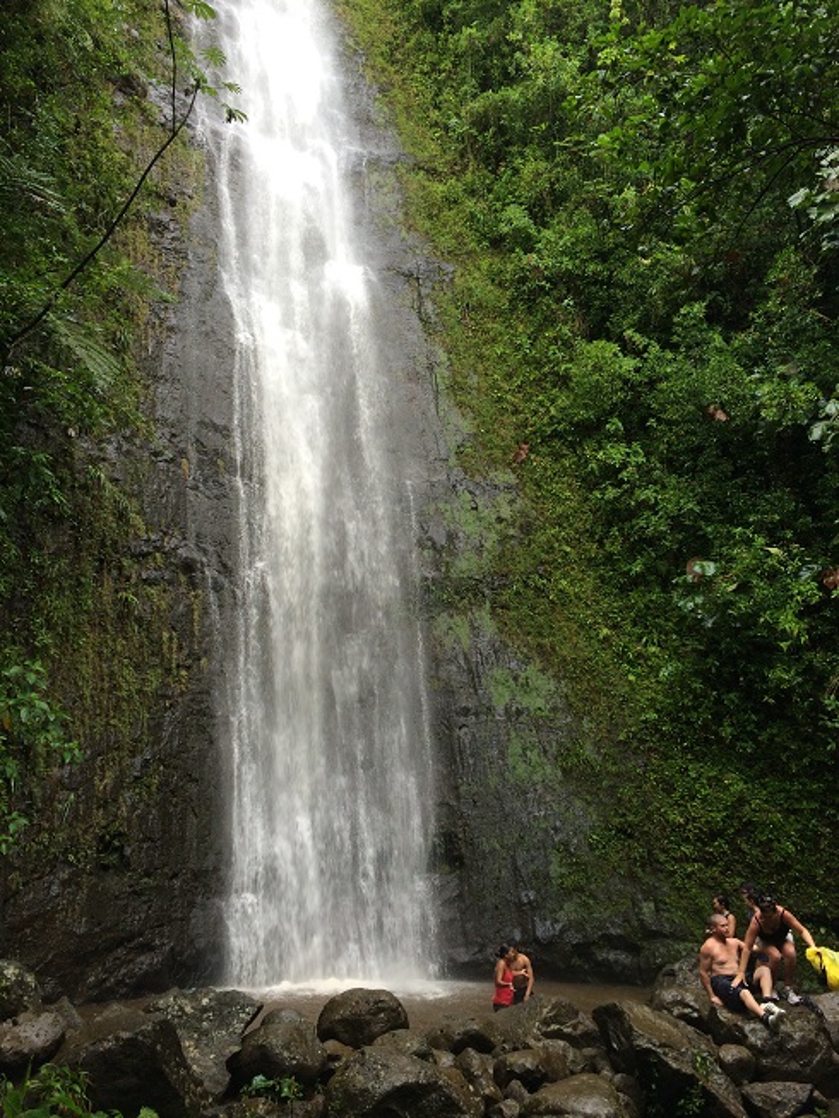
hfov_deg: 46.8
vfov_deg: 60.0
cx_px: 420
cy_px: 559
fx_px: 969
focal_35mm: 30
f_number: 2.2
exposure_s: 1/120
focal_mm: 4.12
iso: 64
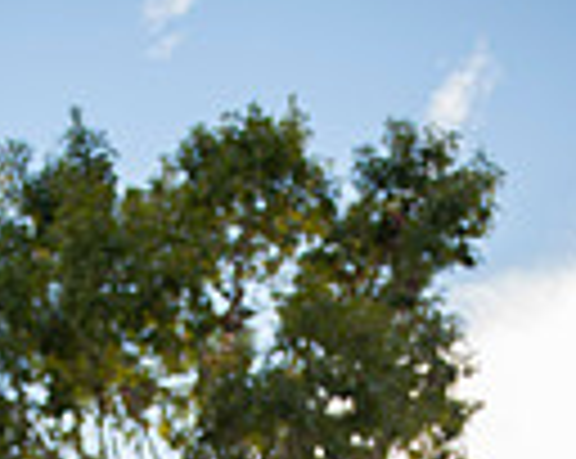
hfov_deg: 21.5
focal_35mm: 89
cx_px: 268
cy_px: 954
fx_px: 1515
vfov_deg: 14.1
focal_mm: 27
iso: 200
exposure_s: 1/800
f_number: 2.8
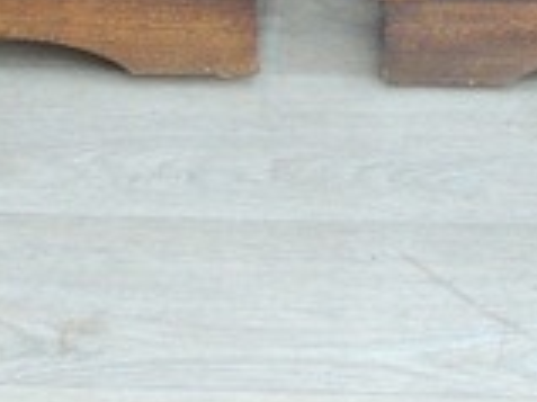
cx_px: 344
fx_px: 3488
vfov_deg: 6.3
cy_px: -547
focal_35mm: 225
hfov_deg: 8.8
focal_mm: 6.2
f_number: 3.3
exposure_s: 1/50
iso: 200
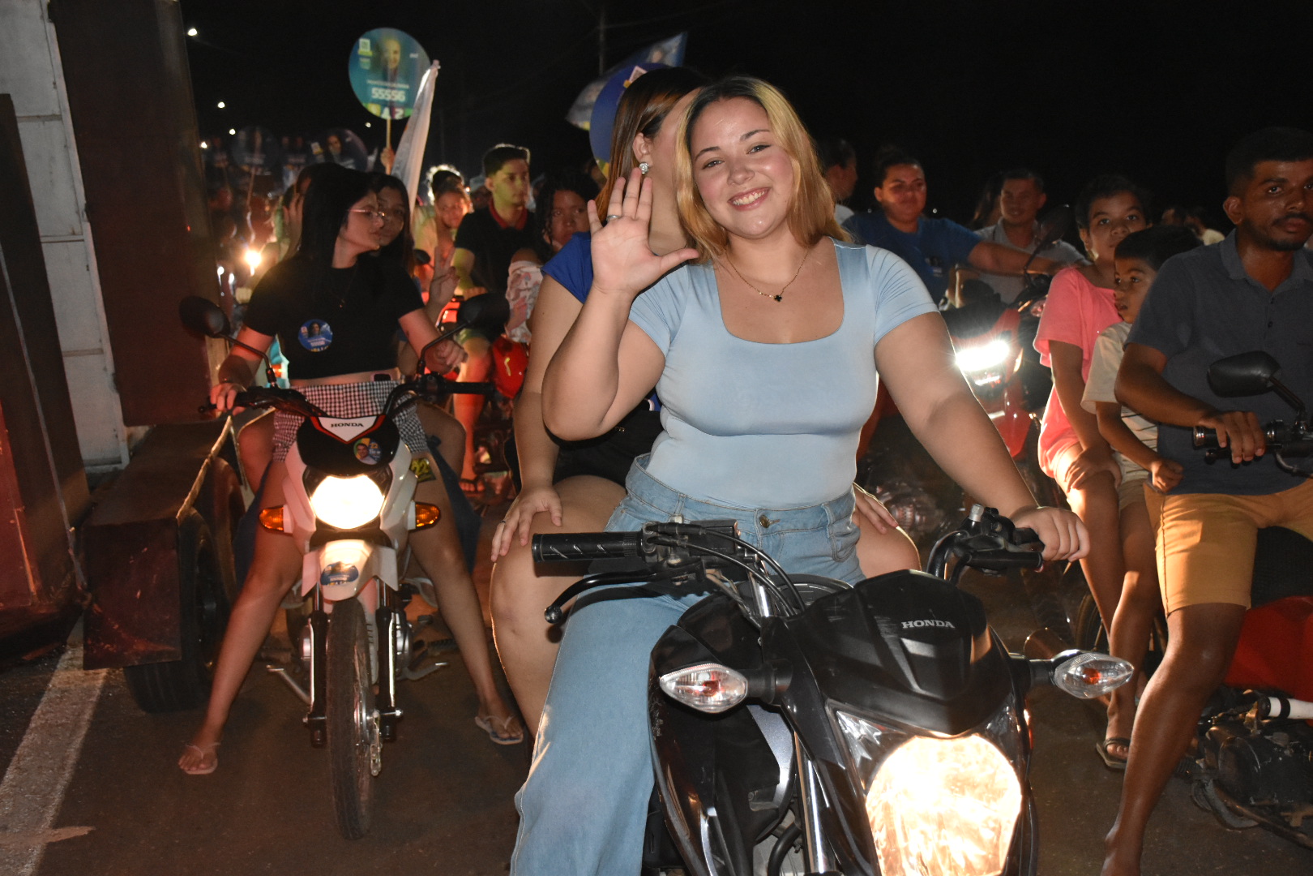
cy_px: 438
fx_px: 1422
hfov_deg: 49.6
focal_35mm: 39
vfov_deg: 34.2
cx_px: 656
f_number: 3.8
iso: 3200
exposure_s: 1/100
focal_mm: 26
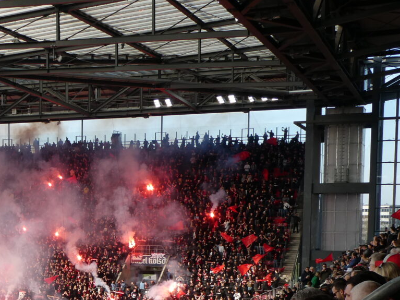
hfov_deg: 25.4
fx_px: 843
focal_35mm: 73
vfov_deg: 19.6
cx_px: 5
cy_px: 299
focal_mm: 6.3
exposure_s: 1/320
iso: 80
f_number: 3.7
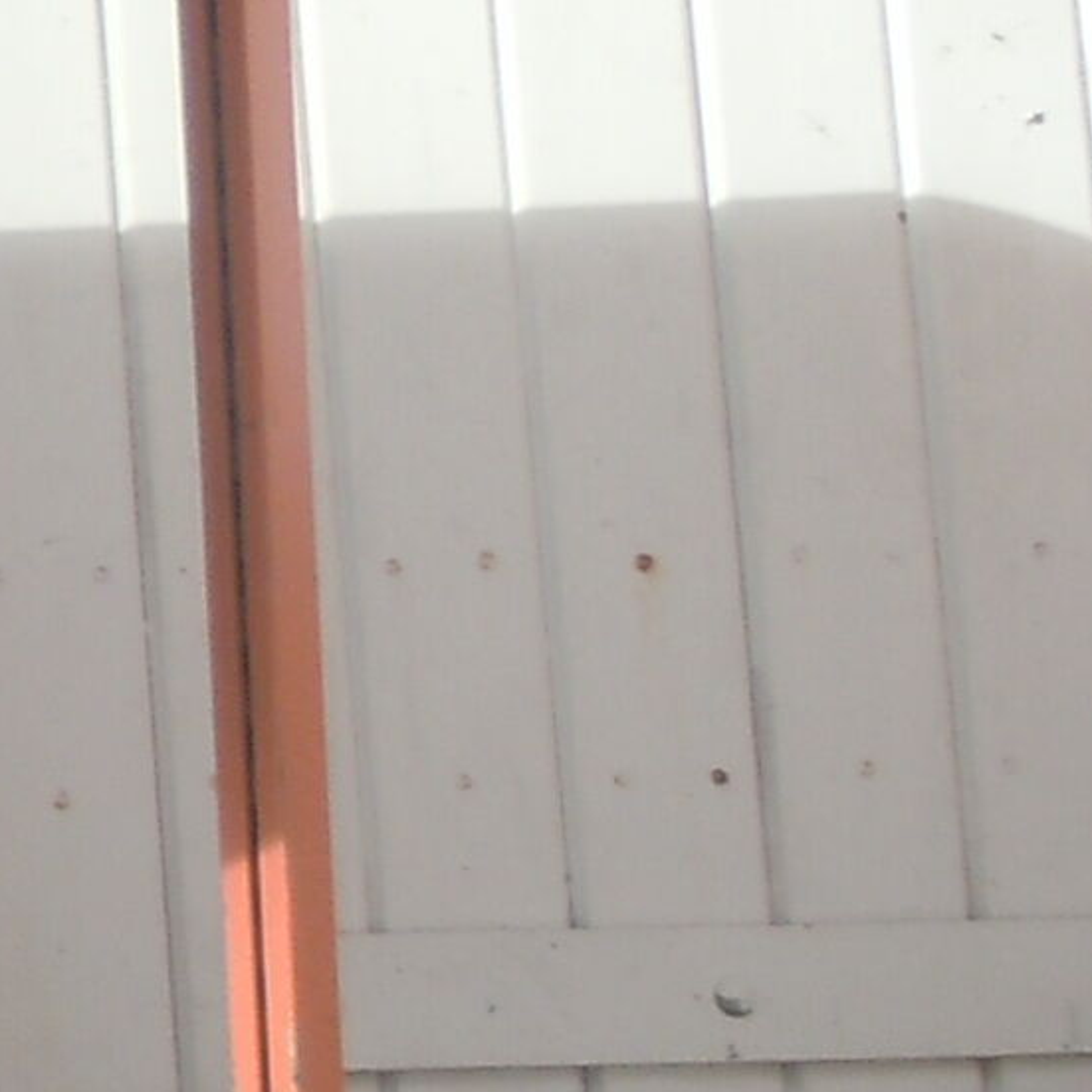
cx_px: -1669
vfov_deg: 11.1
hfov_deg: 9.6
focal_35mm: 157
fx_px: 5603
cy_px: 236
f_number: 3.5
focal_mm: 5.4
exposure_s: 1/400
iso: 100
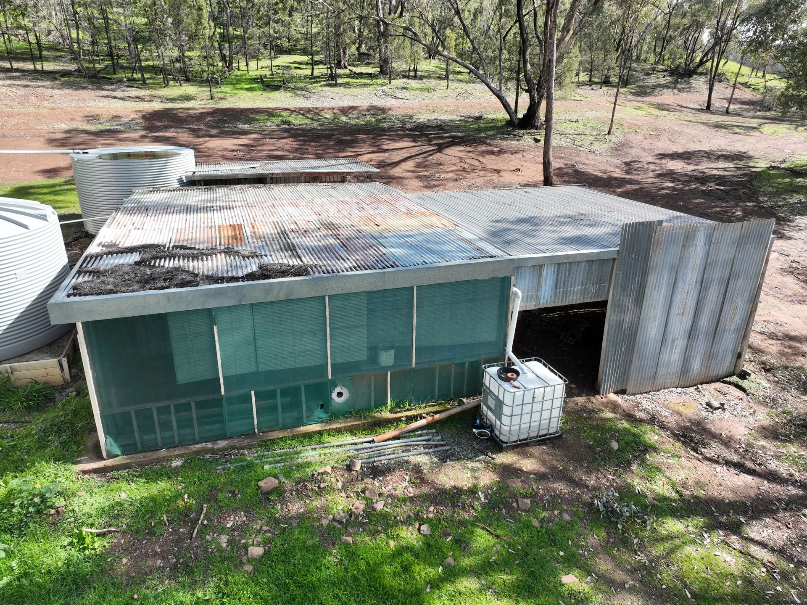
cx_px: 404
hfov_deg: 71.6
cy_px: 302
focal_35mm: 24
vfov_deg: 56.8
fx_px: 559
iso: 200
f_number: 2.8
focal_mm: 12.29
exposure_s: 1/800
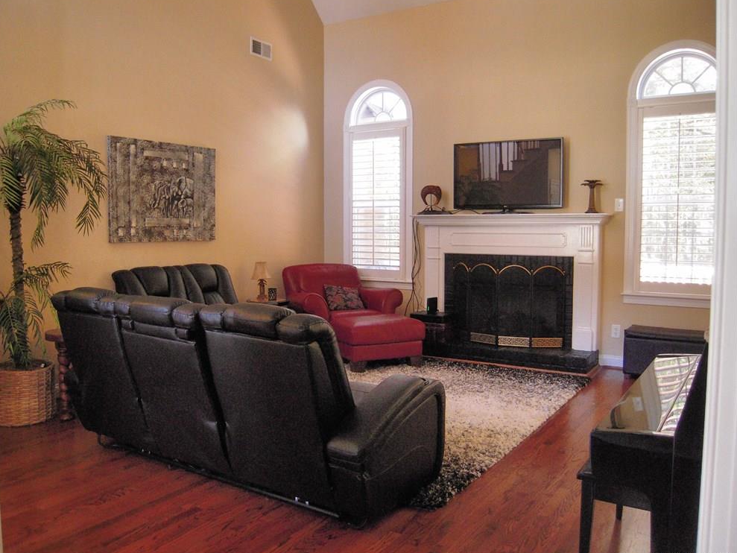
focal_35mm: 29
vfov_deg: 48.2
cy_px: 278
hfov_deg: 61.6
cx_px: 358
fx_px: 618
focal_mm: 5
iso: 400
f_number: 2.7
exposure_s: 1/30
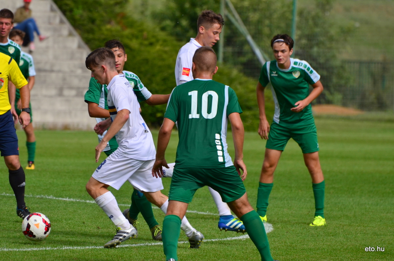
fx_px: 4424
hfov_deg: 5.1
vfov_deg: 3.4
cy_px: 130
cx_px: 197
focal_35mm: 405
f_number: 6.3
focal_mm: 270
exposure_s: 1/2000
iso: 400
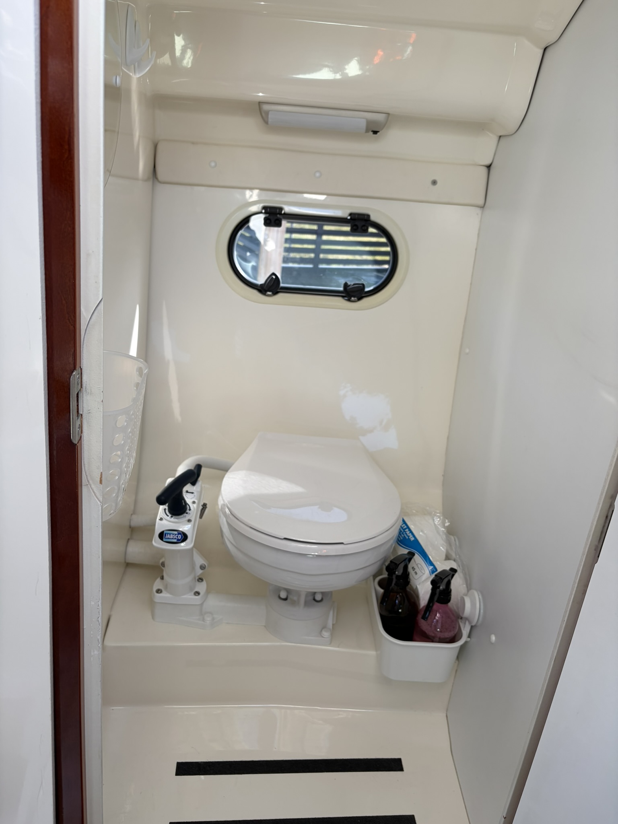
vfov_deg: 67.3
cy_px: 412
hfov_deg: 53.1
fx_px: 619
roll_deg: -7.1
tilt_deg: -22.9
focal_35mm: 26
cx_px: 309
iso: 40
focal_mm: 5.96
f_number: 1.6
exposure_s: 1/121
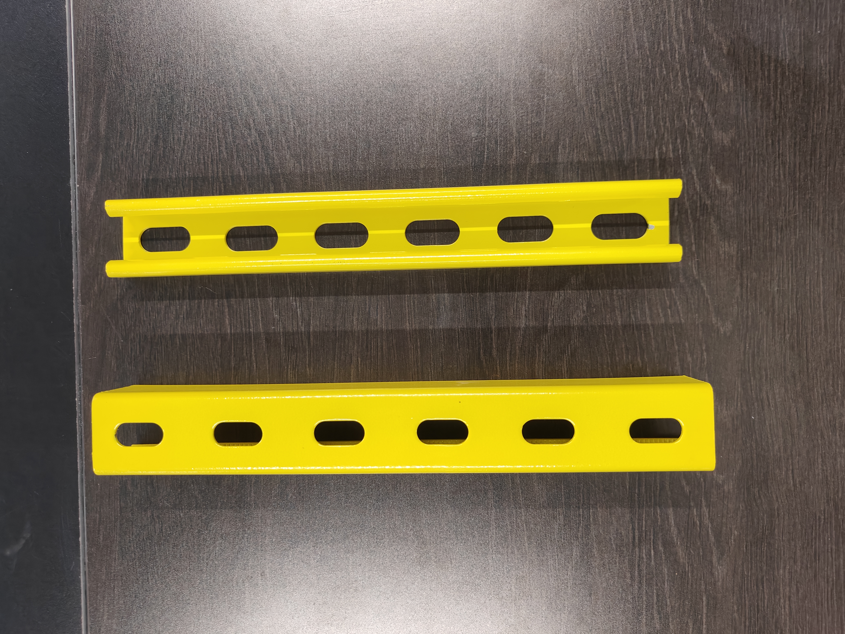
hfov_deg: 71.6
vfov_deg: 56.8
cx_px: 422
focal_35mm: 24
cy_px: 317
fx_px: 586
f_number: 1.8
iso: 400
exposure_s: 1/50
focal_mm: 5.59
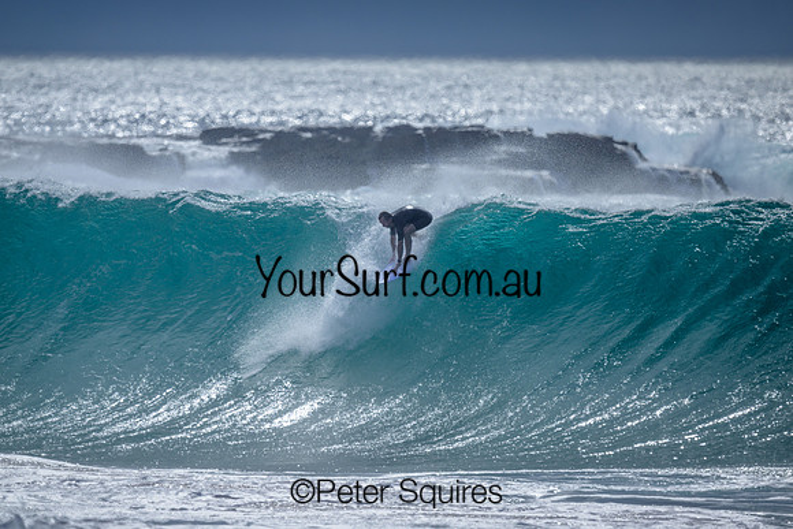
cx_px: 396
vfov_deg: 1.7
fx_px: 17626
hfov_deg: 2.6
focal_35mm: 800
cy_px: 264
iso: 110
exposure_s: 1/2000
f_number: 6.3
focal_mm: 800
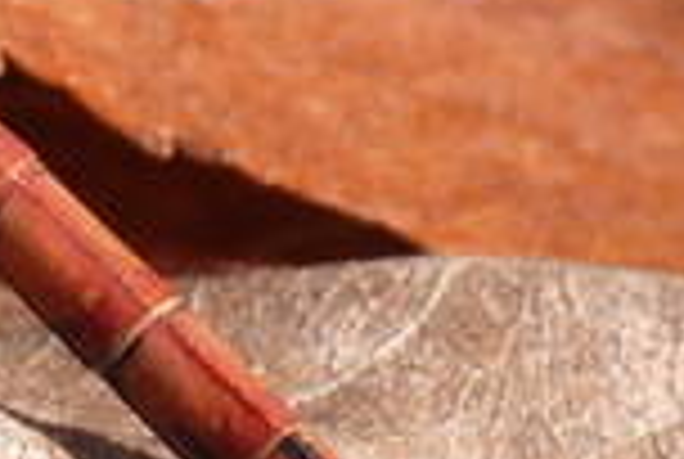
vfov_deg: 2.3
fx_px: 11536
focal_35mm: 606
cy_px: -320
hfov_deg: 3.4
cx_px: -623
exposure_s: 1/400
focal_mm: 21.9
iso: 200
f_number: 5.6
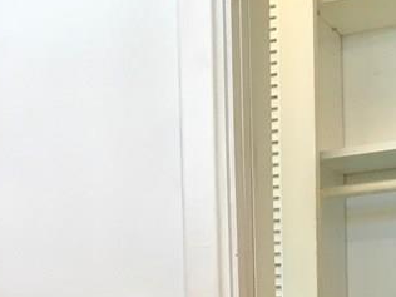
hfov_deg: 19.3
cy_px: 388
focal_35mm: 94
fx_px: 1075
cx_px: -118
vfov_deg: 15.0
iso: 50
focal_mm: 4.15
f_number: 2.2
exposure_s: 1/30
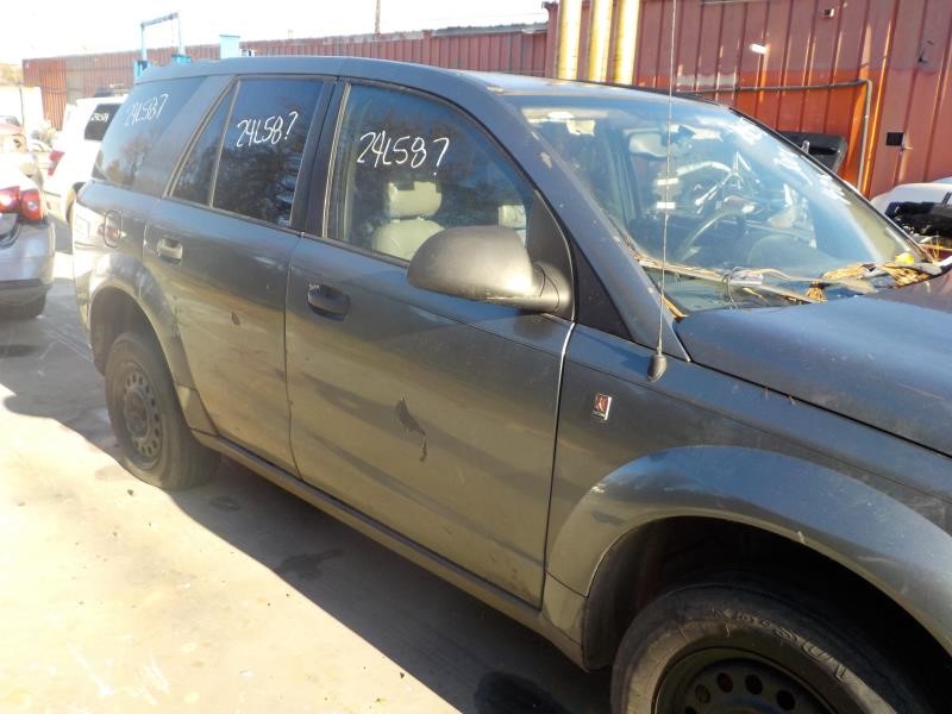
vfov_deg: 46.8
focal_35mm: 30
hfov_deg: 60.0
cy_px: 357
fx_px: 825
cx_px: 476
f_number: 3.3
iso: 125
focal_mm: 4.1
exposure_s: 1/320
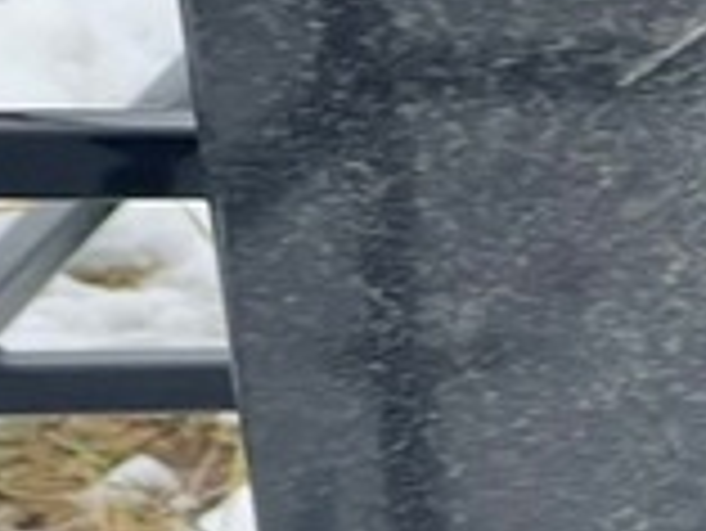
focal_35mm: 393
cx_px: 1439
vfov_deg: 3.7
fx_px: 8021
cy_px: 1287
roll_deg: +5.6
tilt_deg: -27.2
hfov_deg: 4.9
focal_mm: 9
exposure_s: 1/99
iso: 64
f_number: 2.8
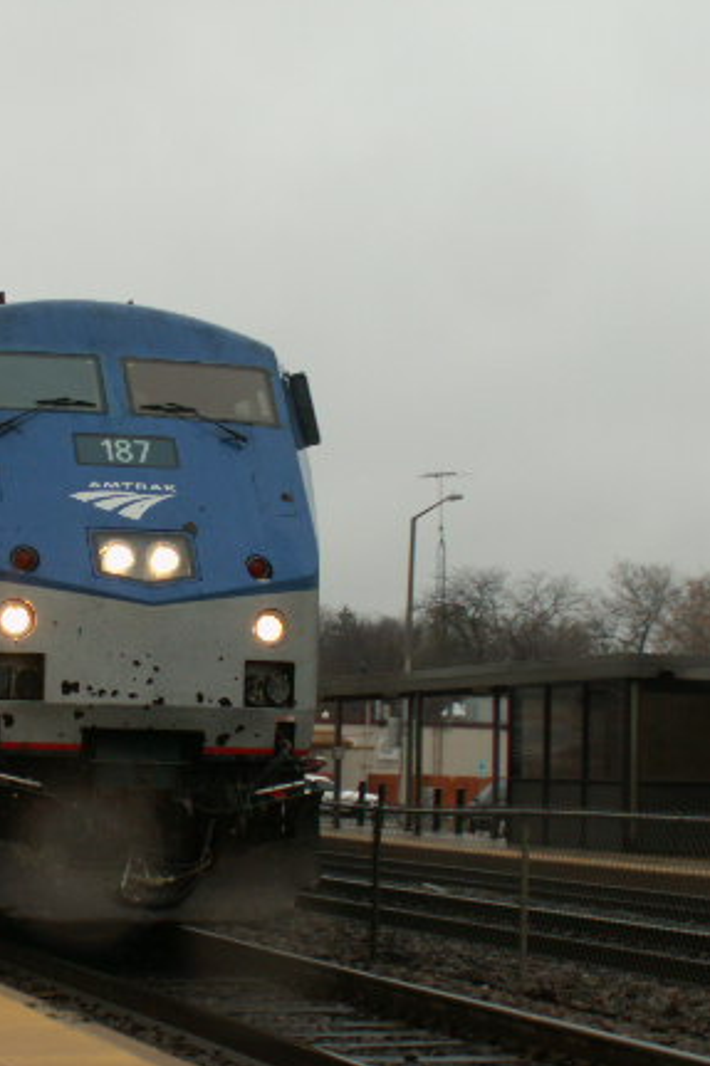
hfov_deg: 15.9
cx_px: 116
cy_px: 581
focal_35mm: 85
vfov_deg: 23.9
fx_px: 2516
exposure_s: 1/50
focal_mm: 9.12
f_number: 4
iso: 50
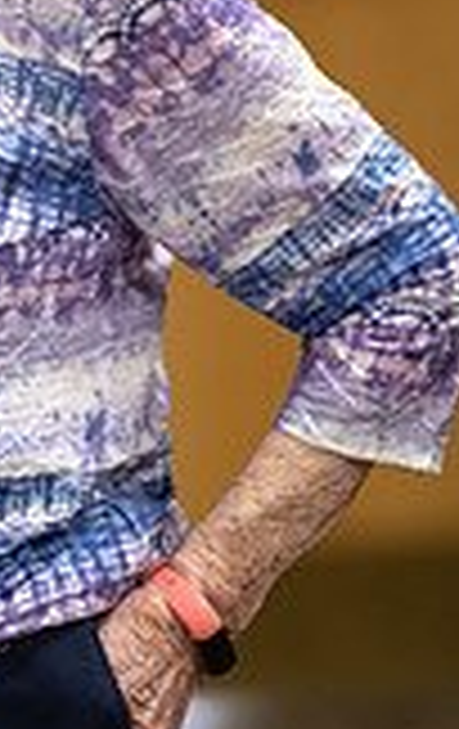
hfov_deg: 5.5
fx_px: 4778
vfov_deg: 8.7
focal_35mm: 240
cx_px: -108
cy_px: 76
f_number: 1.2
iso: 1600
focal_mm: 85
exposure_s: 1/500
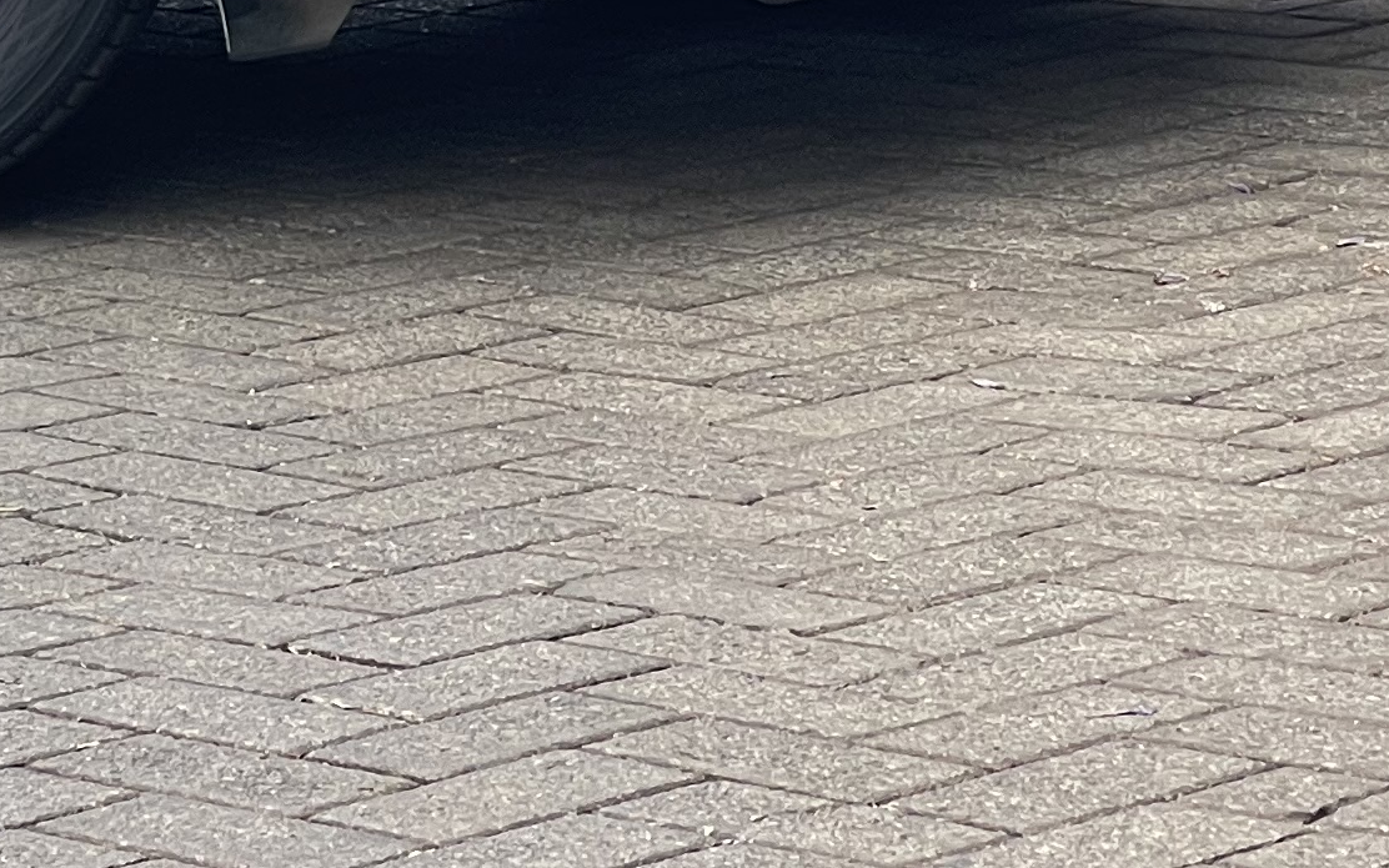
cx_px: -734
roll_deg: +3.9
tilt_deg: -1.2
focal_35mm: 246
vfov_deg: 5.3
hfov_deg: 8.3
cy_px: -721
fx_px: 9312
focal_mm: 7.5
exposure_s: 1/145
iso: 20
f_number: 2.2
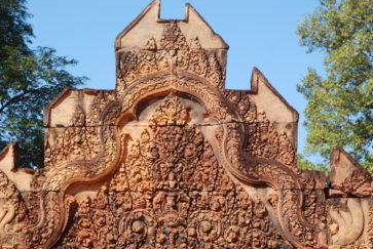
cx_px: 166
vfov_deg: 14.4
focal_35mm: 95
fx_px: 985
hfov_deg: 21.4
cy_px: 136
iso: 100
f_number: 6.3
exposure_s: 1/160
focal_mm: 46
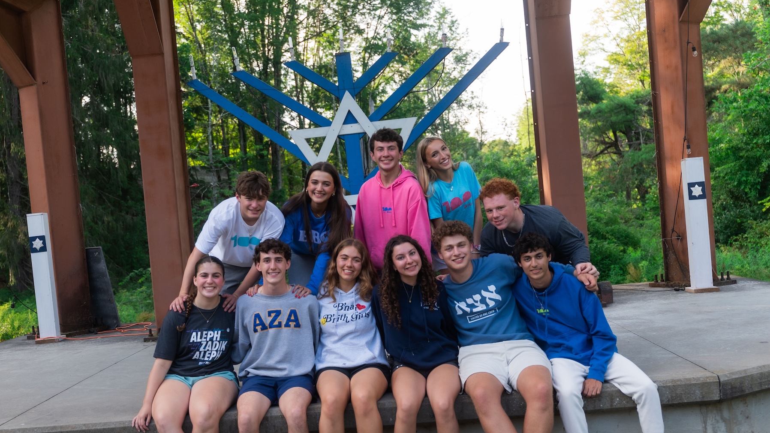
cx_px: 353
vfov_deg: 28.3
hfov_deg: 48.3
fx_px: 857
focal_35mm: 42
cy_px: 263
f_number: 2.8
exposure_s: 1/1250
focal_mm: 36
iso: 500
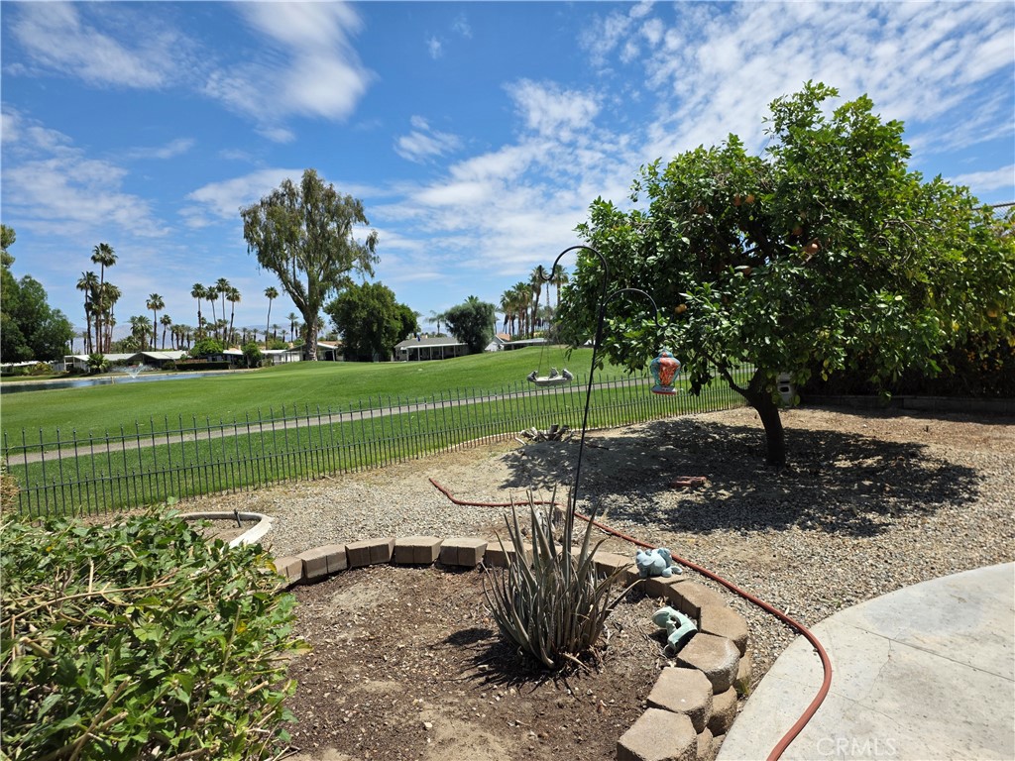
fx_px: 674
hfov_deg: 73.9
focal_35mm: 23
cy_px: 380
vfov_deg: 58.9
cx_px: 508
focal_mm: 6.25
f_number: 1.7
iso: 64
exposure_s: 1/7944
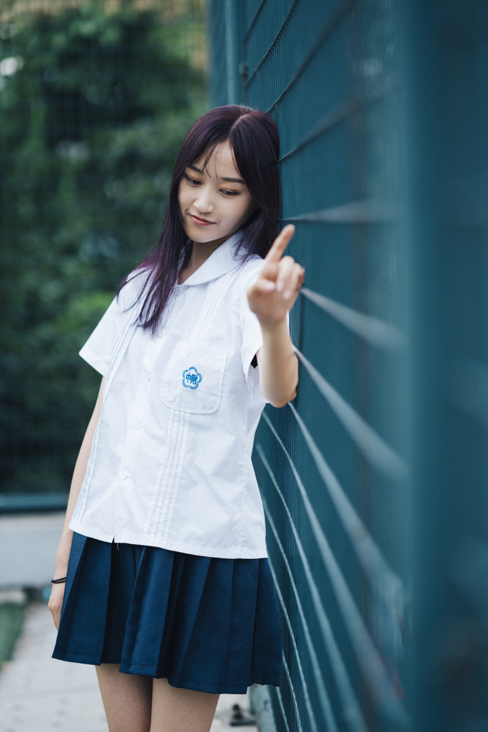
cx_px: 244
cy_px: 366
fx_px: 1728
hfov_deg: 16.1
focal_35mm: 85
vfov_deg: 23.9
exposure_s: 1/1600
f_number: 1.8
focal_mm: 85
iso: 500
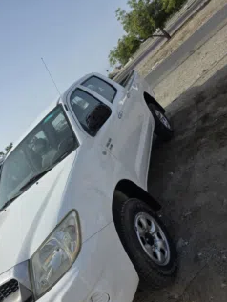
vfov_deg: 61.2
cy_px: 178
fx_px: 253
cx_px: 85
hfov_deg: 47.8
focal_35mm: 29
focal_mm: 6.3
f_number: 1.7
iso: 80
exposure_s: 1/5958
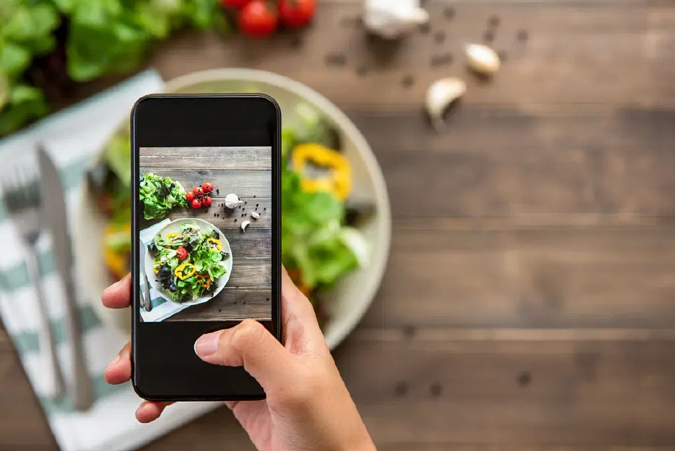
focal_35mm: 71
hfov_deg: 28.4
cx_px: 337
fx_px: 1332
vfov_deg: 19.2
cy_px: 224
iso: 250
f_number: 5
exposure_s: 1/160
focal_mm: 70
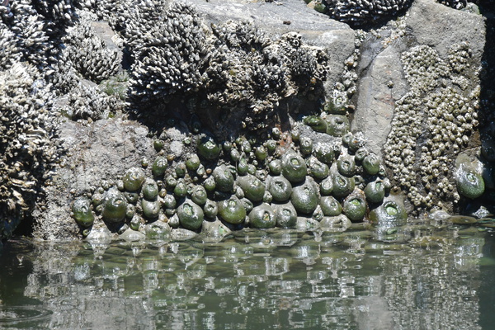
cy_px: 165
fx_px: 4125
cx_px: 248
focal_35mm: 300
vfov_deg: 4.6
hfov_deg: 6.9
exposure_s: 1/640
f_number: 13
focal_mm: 200
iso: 1600
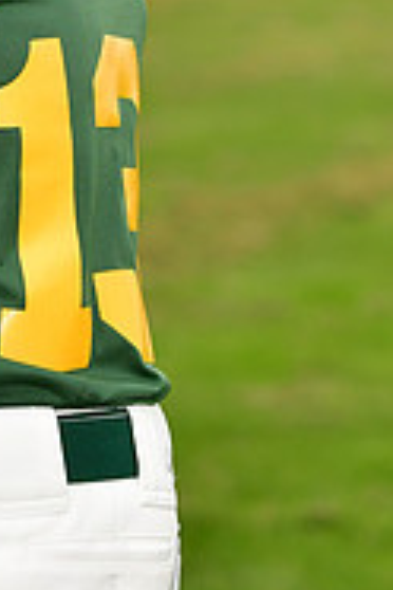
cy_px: -235
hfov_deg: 2.7
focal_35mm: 514
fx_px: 8416
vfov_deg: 4.0
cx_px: -119
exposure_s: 1/800
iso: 400
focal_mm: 110
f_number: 5
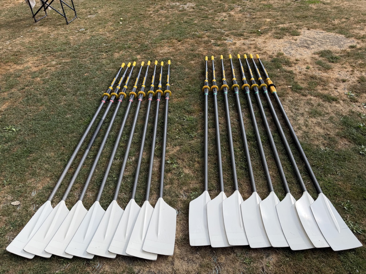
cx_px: 183
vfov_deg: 56.8
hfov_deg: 71.6
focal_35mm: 24
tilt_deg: -42.5
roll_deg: +3.8
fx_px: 254
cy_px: 137
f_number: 1.78
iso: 80
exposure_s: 1/2299
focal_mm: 6.76
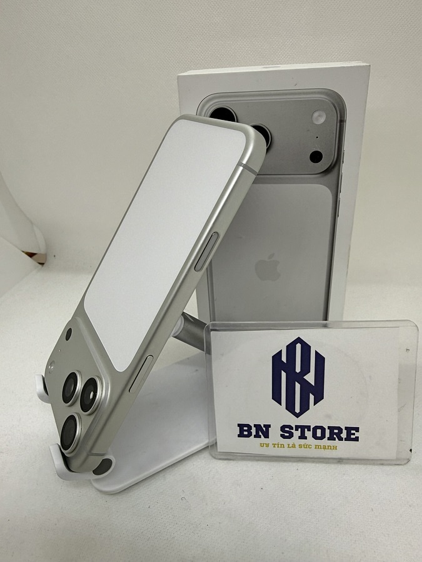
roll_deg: +2.9
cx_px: 211
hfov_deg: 56.8
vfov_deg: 71.6
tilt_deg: -24.2
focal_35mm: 24
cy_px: 281
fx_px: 390
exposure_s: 1/146
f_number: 2.2
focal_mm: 2.22
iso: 40
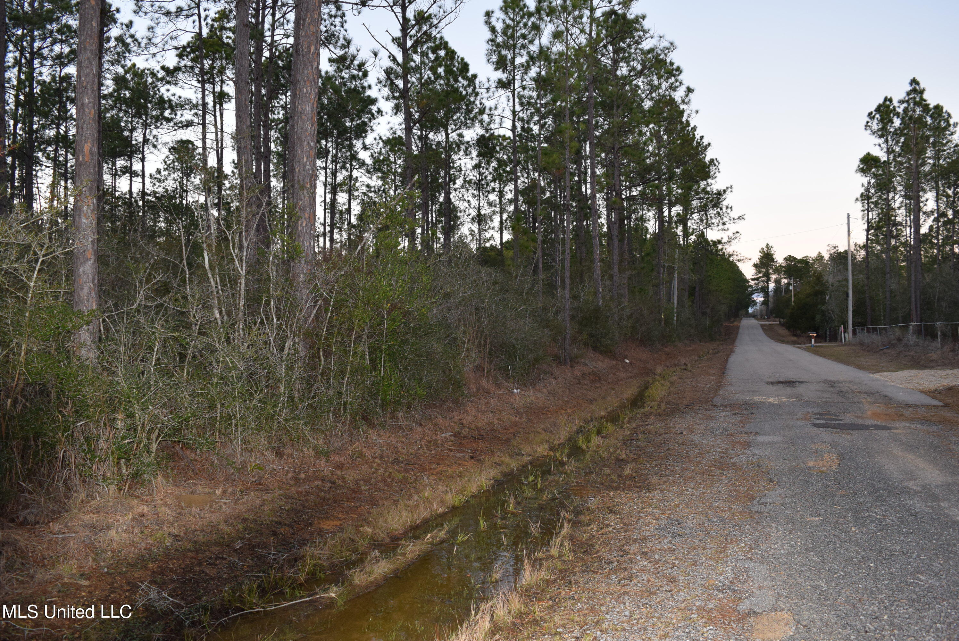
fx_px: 720
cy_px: 320
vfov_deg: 48.0
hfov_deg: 67.3
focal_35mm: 27
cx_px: 480
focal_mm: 18
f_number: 5
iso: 800
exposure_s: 1/100
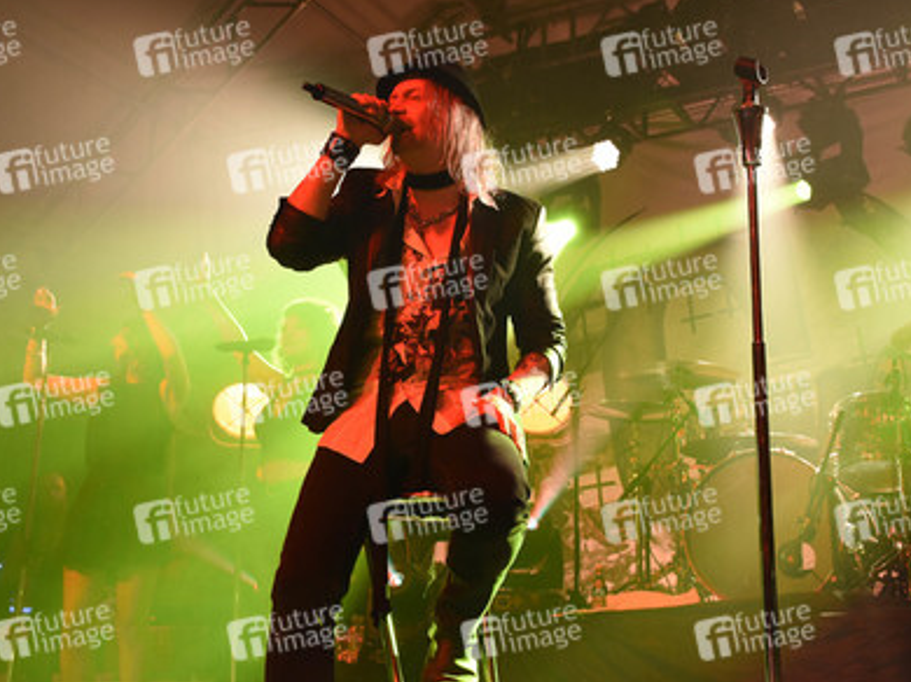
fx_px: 1315
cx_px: 459
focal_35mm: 50
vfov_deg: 29.1
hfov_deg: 38.2
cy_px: 341
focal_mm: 30
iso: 2000
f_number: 6.3
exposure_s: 1/60
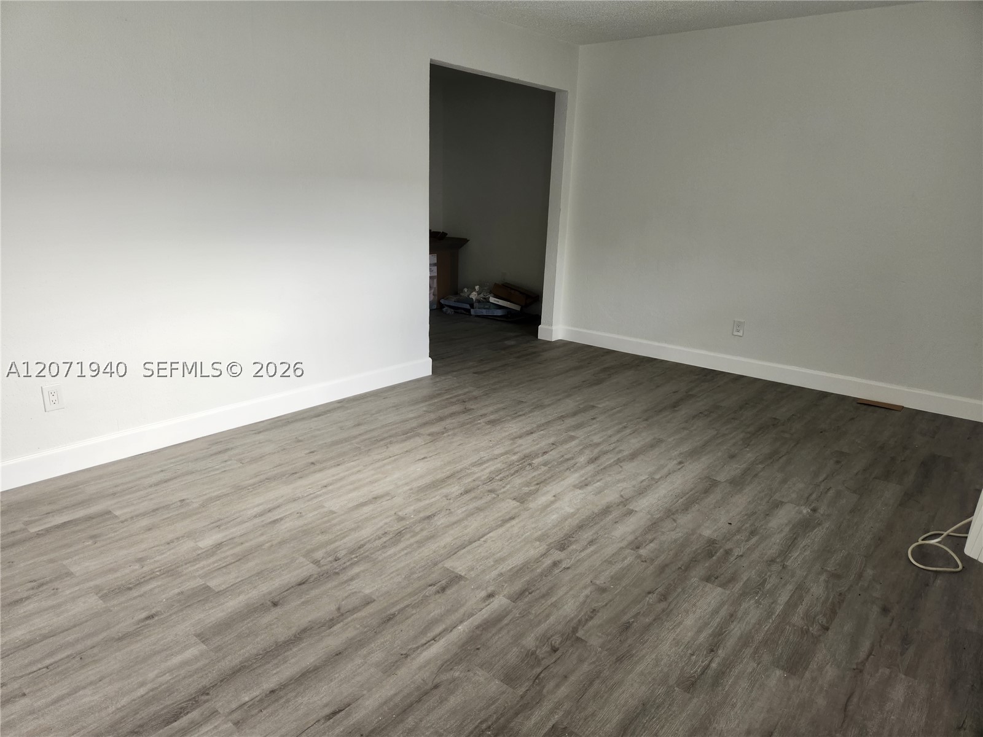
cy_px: 368
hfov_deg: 73.9
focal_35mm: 23
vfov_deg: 58.9
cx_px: 492
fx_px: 653
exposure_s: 1/180
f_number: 1.8
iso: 80
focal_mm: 5.4
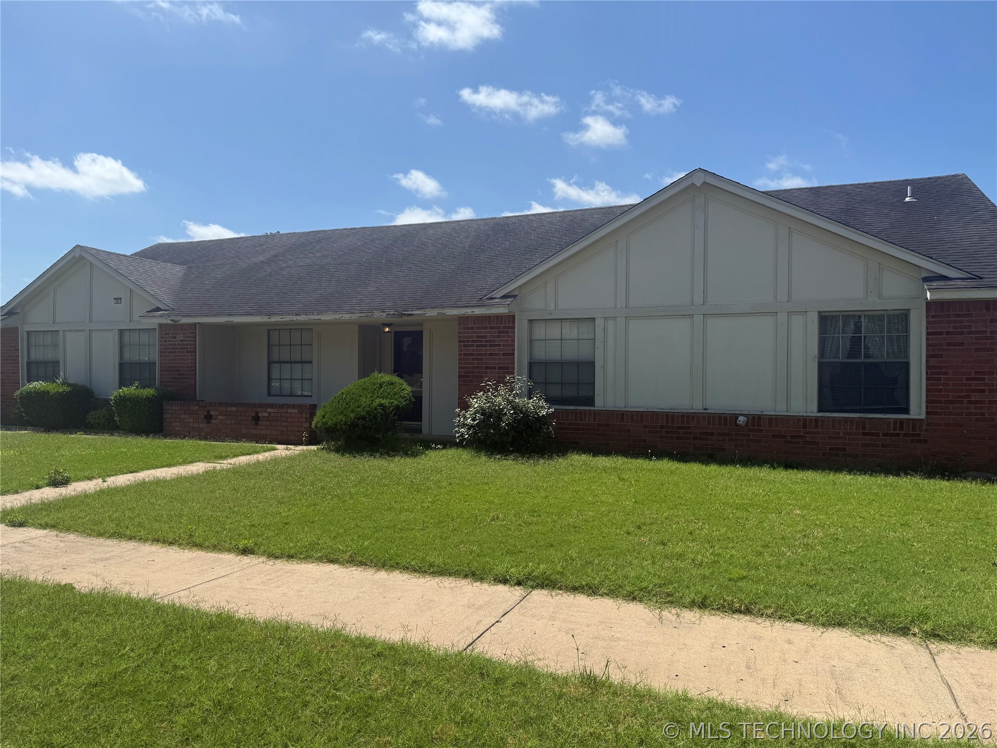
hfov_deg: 71.6
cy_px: 374
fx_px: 691
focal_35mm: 24
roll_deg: +0.5
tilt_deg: +1.5
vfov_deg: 56.8
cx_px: 498
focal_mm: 6.76
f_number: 1.78
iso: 80
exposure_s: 1/5319
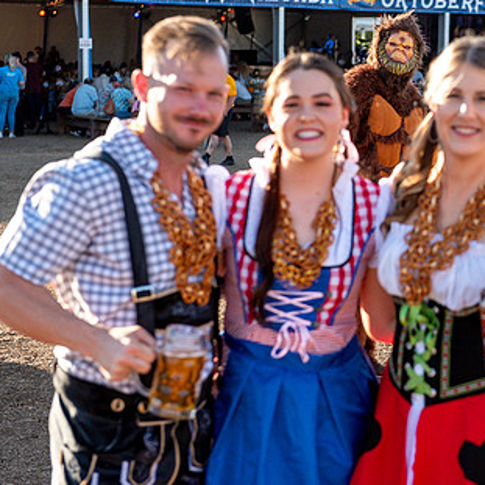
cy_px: 200
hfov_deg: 18.6
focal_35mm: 92
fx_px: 1458
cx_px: 421
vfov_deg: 18.9
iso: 1000
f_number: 4
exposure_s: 1/3200
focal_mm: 58
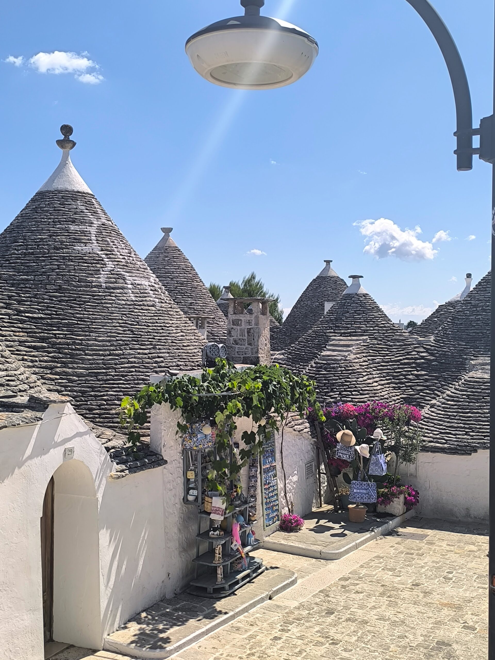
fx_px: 801
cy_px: 330
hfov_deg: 34.3
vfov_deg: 44.8
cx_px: 248
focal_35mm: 42
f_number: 1.65
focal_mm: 6.14
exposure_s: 1/1089
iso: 50
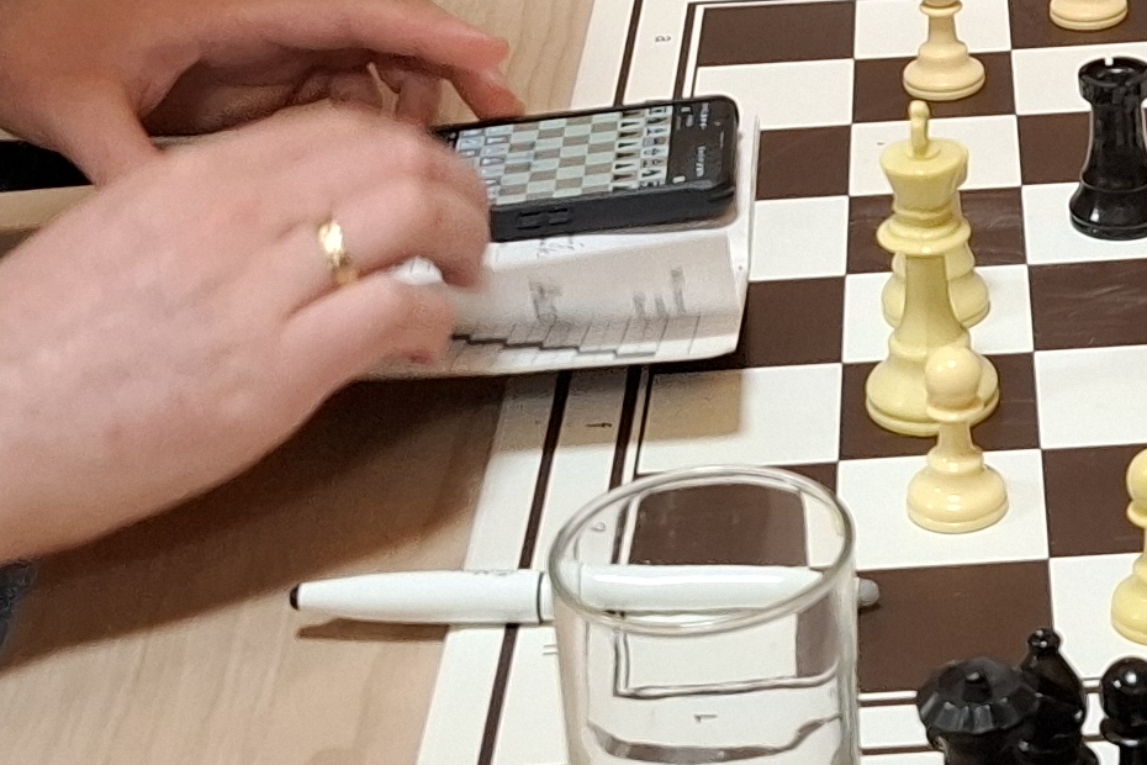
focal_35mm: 105
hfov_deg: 18.9
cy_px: -380
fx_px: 3345
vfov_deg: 12.4
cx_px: 1142
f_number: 1.8
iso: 250
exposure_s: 1/50
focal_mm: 5.54
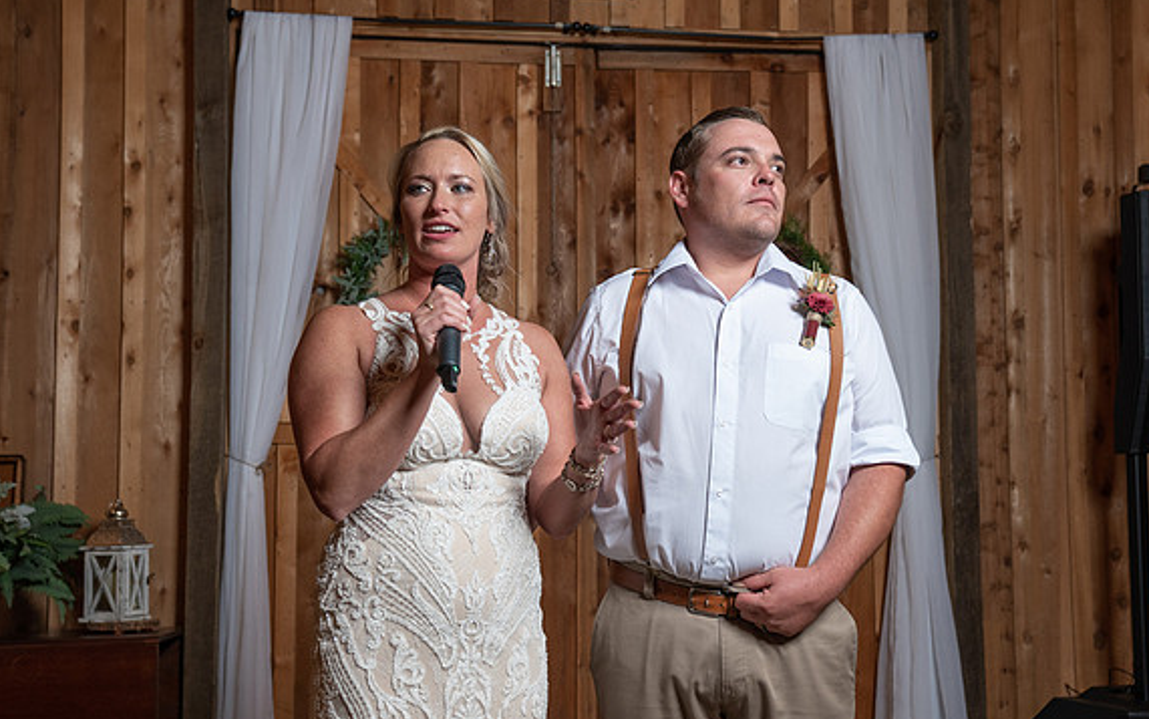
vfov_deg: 27.4
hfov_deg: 42.6
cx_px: 580
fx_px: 1472
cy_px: 404
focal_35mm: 47
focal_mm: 41
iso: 1000
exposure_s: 1/200
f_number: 4
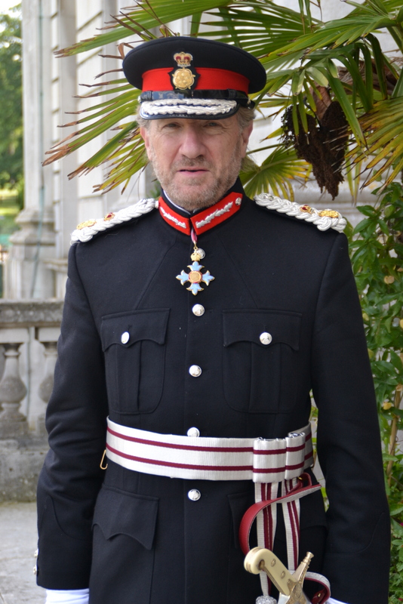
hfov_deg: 15.2
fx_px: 1510
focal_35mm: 90
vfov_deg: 22.6
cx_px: 202
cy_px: 302
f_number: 5
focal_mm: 60
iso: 180
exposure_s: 1/125
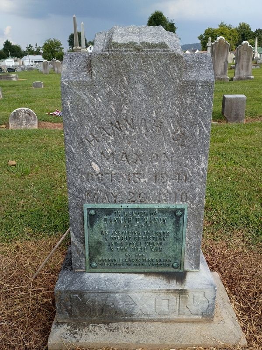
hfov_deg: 48.2
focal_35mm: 29
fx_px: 293
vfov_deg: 61.7
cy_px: 175
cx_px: 131
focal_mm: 4.27
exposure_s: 1/514
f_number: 1.8
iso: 100
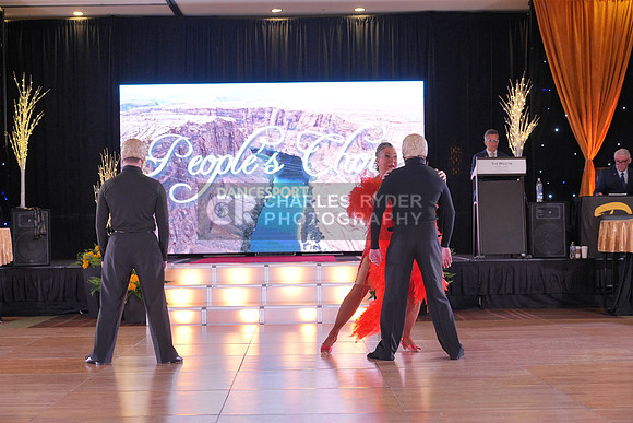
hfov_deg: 30.5
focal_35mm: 66
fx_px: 1161
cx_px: 316
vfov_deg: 20.6
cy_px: 212
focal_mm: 66
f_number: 4
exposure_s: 1/400
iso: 2500
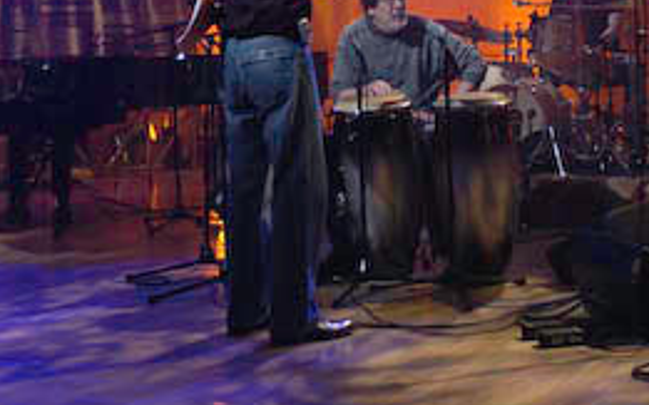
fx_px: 1326
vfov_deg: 16.7
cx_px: 326
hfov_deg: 27.5
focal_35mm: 75
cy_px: -75
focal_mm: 32
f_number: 2.8
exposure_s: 1/160
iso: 800
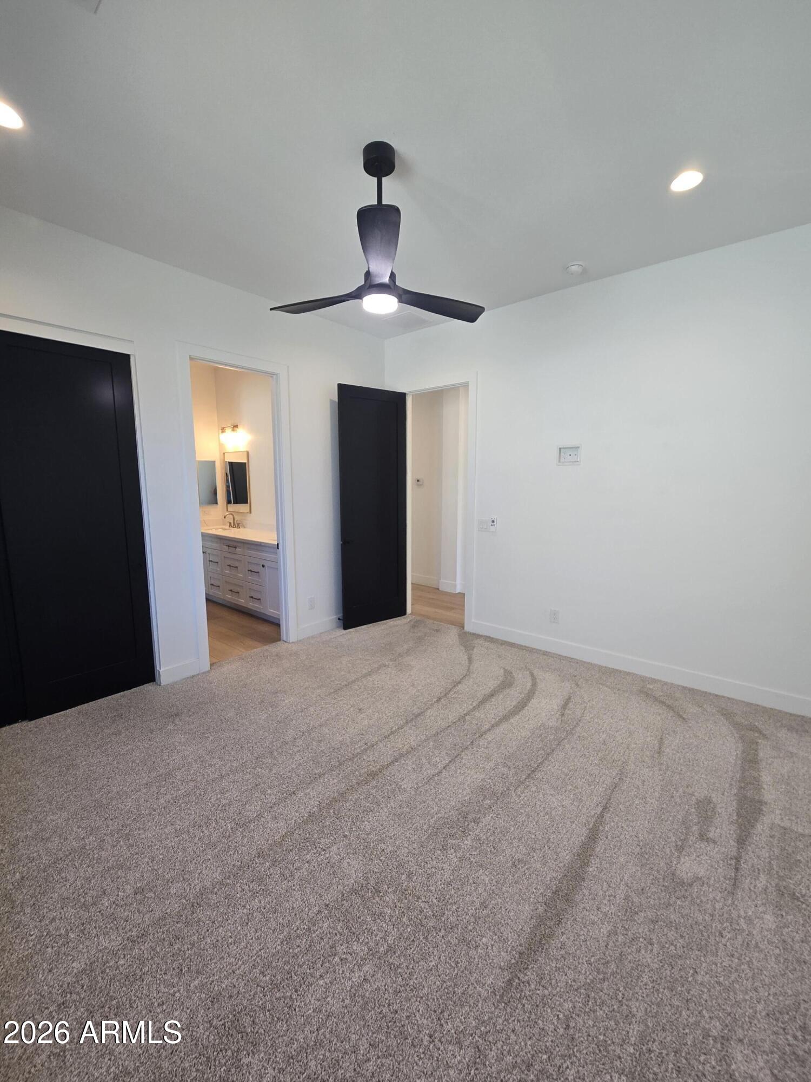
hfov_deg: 89.9
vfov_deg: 106.2
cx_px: 406
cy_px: 541
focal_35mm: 13
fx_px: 406
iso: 64
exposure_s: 1/60
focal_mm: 2.2
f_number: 2.2
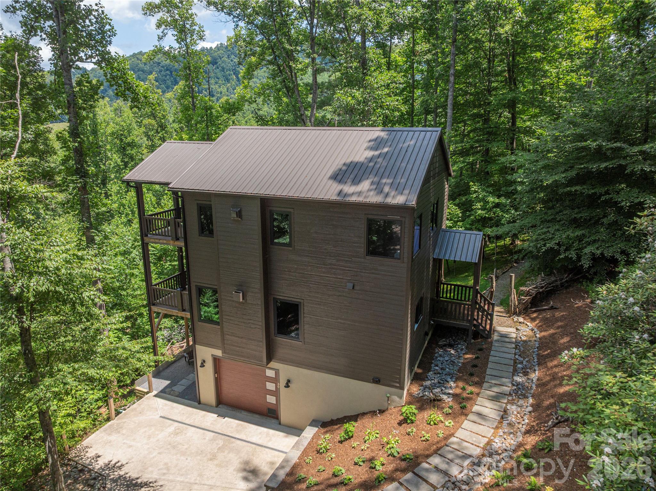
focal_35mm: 24
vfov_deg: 56.8
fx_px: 454
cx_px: 328
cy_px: 246
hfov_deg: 71.6
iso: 200
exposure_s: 1/2000
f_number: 2.8
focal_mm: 12.29
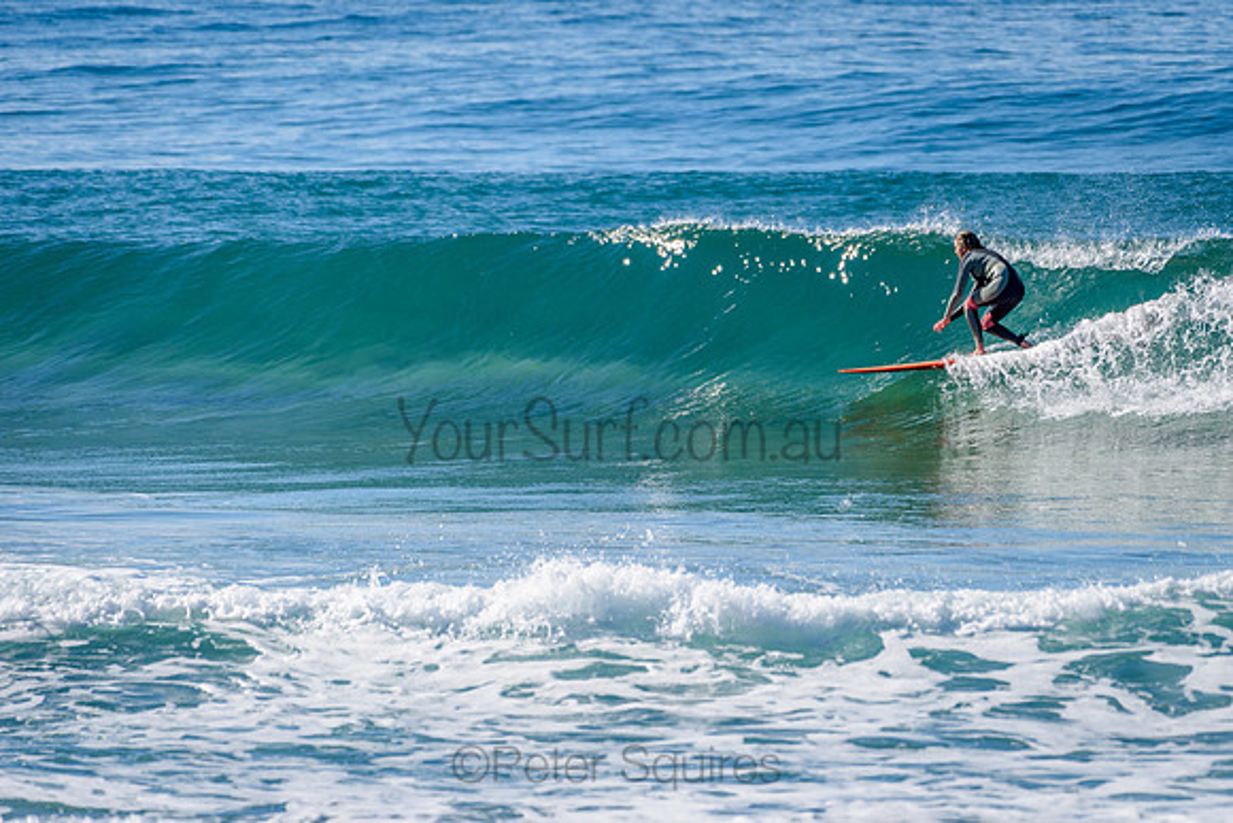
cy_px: 326
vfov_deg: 2.2
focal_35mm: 613
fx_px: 21008
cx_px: 756
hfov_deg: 3.4
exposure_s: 1/2000
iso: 220
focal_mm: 500
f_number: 5.6
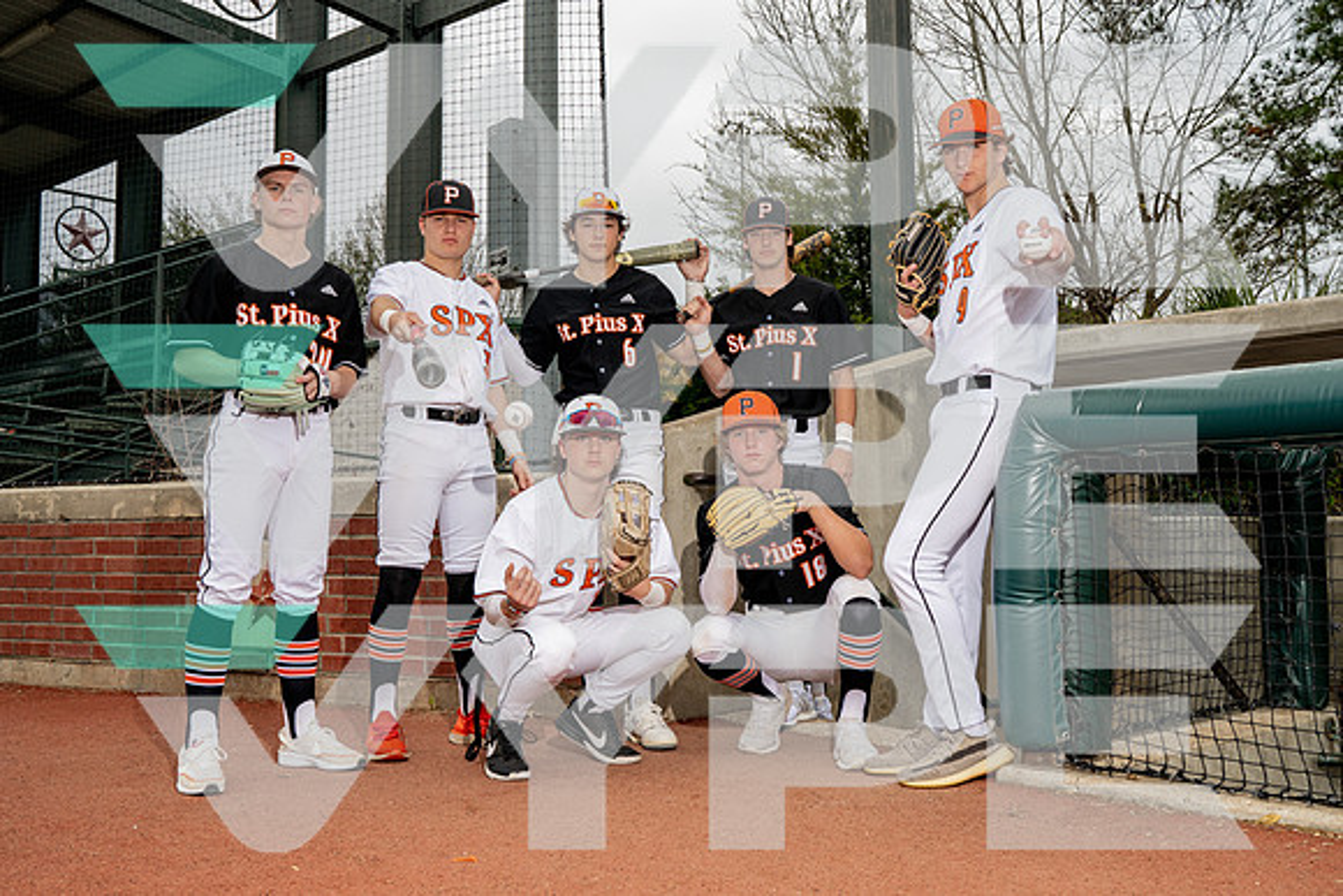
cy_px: 448
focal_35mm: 35
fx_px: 1306
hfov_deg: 54.4
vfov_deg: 37.9
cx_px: 672
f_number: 8
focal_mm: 35
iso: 320
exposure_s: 1/250
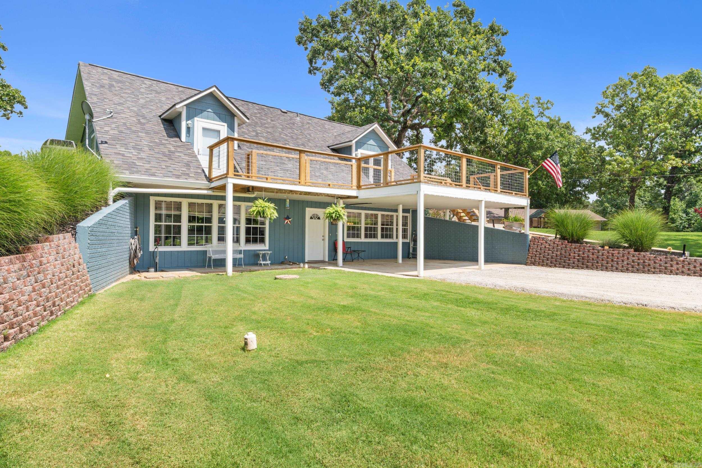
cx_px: 351
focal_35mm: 21
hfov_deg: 81.2
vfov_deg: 59.5
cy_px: 234
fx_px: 409
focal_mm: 14
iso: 200
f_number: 9
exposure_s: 1/400
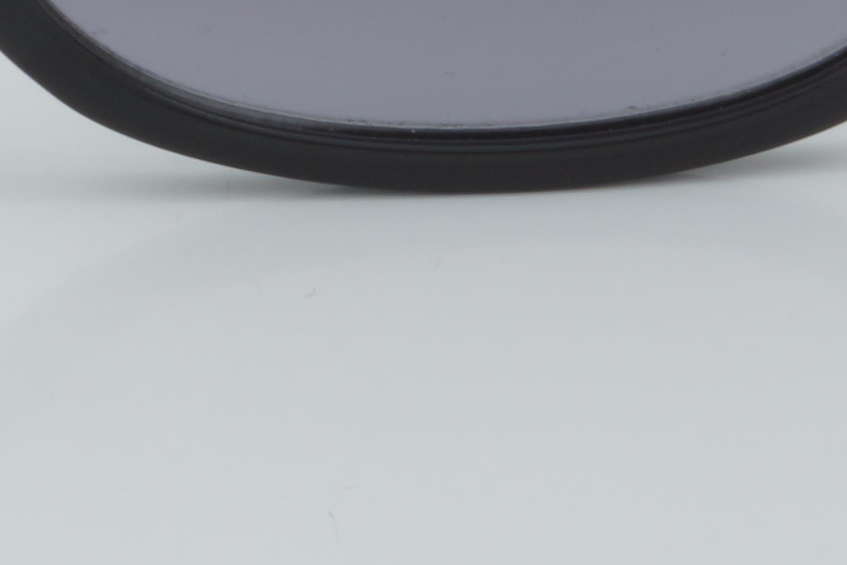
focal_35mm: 325
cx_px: -350
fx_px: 7644
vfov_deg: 4.2
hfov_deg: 6.3
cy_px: -359
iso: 100
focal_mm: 55
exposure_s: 1/4
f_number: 32
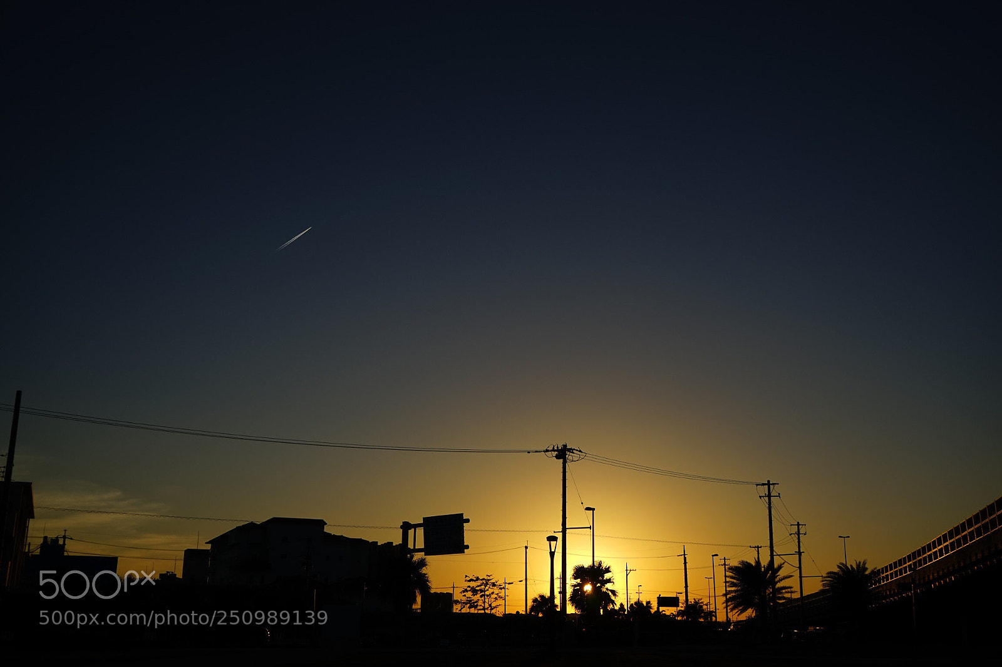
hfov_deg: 51.9
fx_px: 1030
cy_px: 334
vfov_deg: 35.9
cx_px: 501
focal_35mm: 37
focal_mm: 37
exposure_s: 1/1600
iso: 80
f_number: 6.3
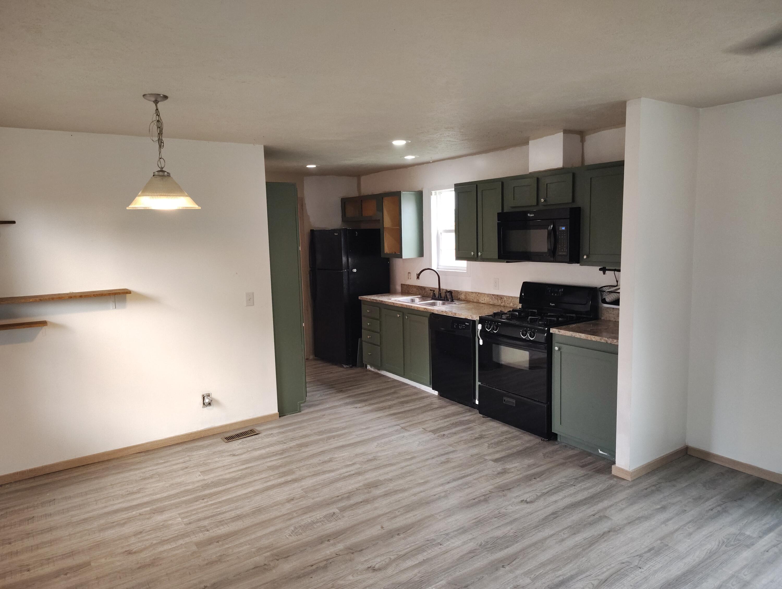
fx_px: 543
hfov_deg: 71.5
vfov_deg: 56.9
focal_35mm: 24
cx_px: 391
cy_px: 294
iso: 925
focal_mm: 5.56
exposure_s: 1/60
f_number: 1.8
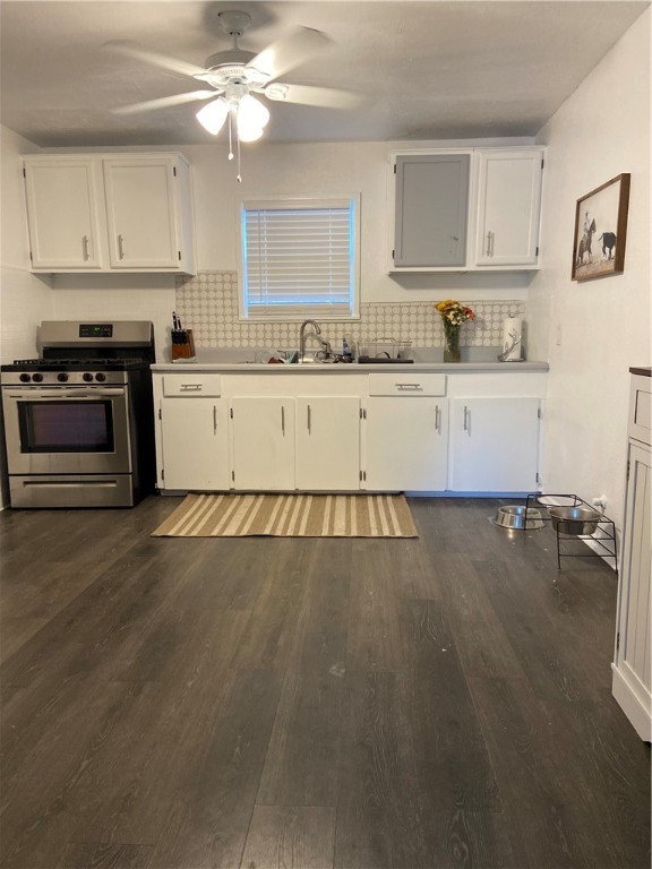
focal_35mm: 26
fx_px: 653
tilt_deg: -9.1
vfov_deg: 67.3
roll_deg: +0.9
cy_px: 434
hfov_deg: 53.1
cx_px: 326
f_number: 1.8
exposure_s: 1/60
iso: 200
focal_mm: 4.25
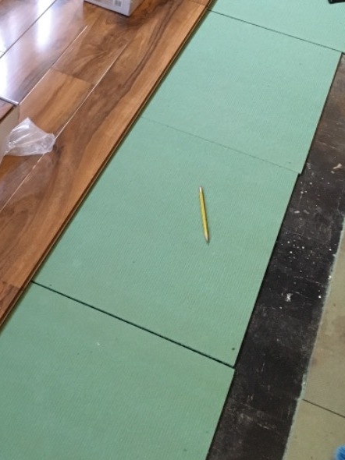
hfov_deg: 24.8
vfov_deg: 31.5
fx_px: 785
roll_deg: -9.1
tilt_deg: -38.9
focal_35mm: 59
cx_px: 151
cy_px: 69
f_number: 2.2
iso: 200
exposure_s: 1/25
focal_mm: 4.15
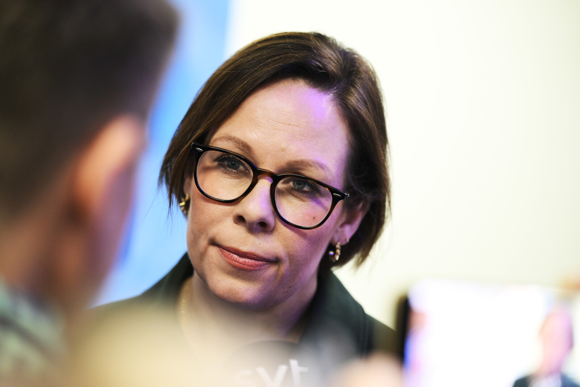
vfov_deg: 11.0
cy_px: 194
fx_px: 2014
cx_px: 290
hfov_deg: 16.4
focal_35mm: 125
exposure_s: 1/100
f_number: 2.8
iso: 1600
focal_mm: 125
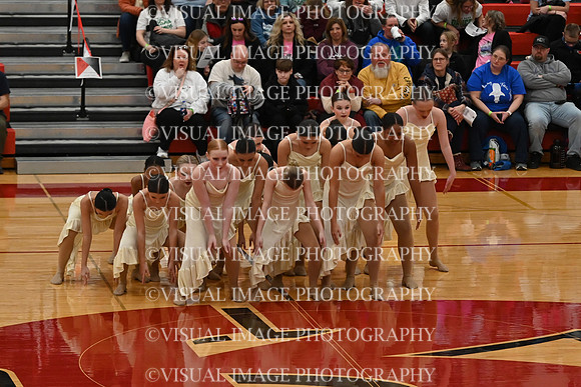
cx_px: 290
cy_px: 194
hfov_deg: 12.4
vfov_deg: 8.3
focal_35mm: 165
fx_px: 2663
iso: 5000
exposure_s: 1/400
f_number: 4
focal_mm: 110
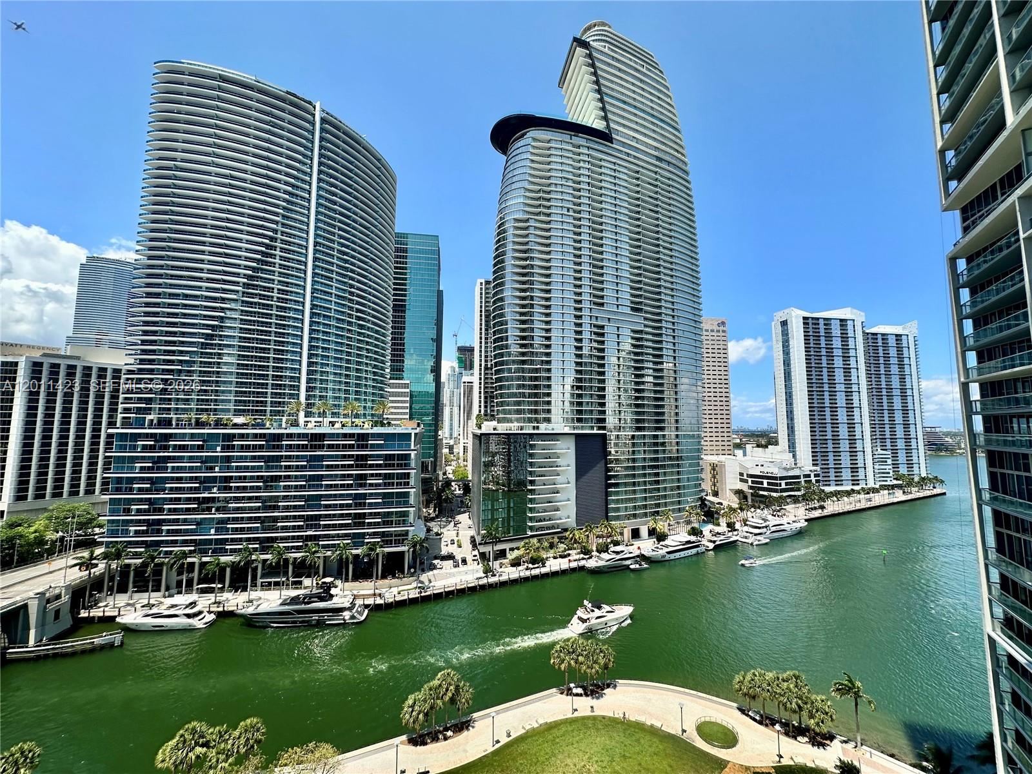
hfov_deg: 102.1
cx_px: 516
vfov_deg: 85.7
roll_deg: -0.9
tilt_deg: +6.0
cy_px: 387
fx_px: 417
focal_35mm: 14
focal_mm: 2.22
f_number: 2.2
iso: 40
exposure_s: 1/1435
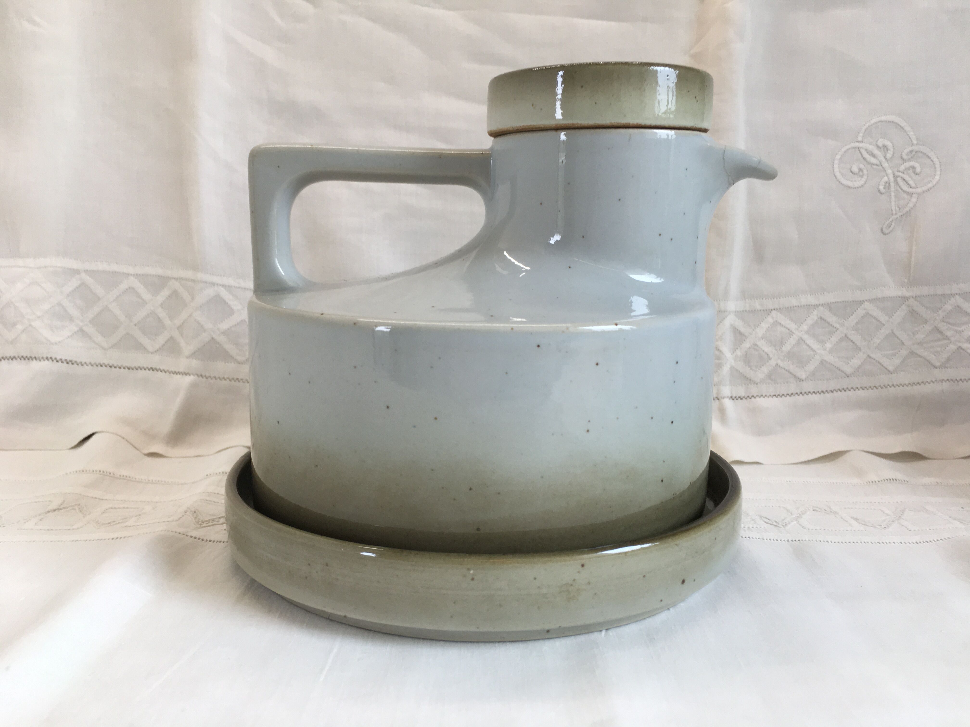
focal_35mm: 29
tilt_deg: -8.0
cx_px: 485
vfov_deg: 48.2
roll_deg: -0.6
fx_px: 813
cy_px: 364
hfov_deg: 61.7
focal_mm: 4.15
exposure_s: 1/100
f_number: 2.2
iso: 40
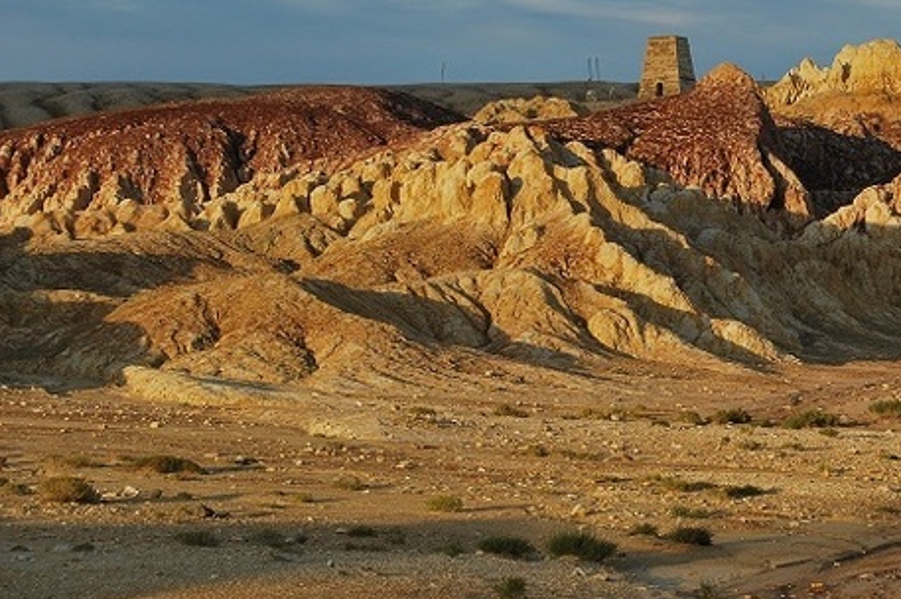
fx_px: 3170
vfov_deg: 10.8
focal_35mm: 127
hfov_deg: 16.1
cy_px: 248
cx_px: 676
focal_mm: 55
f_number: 8
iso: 100
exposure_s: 1/200
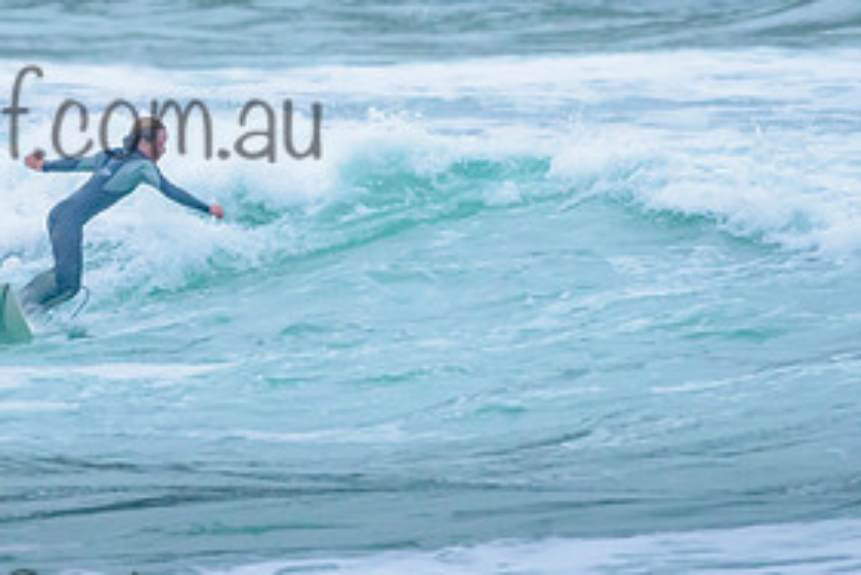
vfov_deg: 1.1
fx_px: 30365
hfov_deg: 1.6
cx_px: -31
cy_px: 122
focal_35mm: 1269
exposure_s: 1/2000
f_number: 5.6
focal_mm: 500
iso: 2200
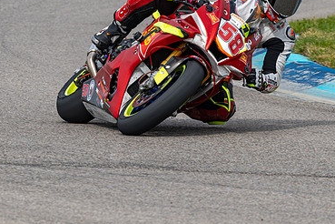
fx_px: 5527
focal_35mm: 594
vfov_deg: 2.3
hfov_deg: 3.5
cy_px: 58
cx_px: 163
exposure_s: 1/800
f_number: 9
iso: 250
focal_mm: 300
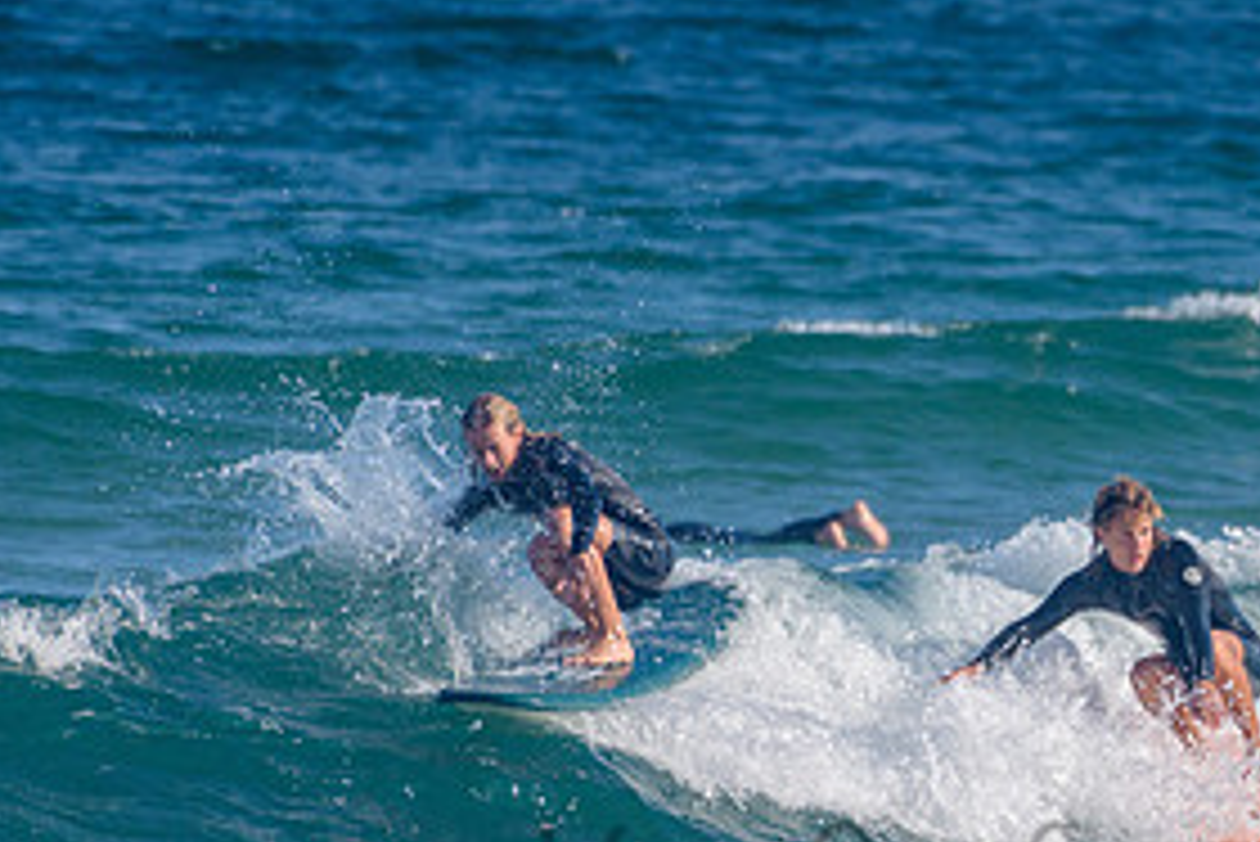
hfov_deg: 1.6
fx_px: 44541
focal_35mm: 1272
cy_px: 690
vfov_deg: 1.1
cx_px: 1139
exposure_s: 1/2000
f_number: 5.6
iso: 280
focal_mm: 500
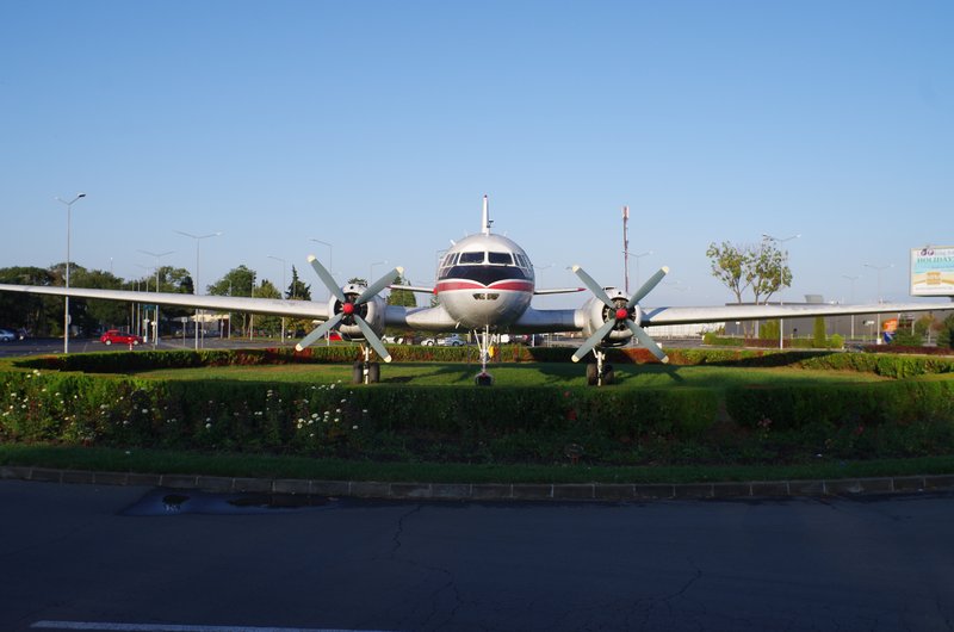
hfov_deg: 59.6
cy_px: 316
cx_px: 477
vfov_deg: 41.5
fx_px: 833
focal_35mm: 32
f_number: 7.1
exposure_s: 1/200
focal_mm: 21
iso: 100
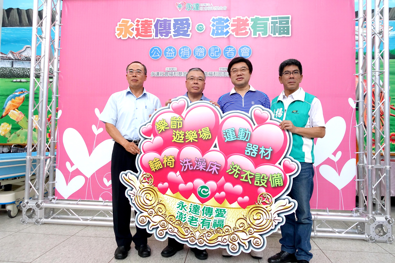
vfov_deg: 53.1
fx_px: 263
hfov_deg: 73.7
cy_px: 132
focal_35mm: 24
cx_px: 198
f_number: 2.8
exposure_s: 1/200
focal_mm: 8.8
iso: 500
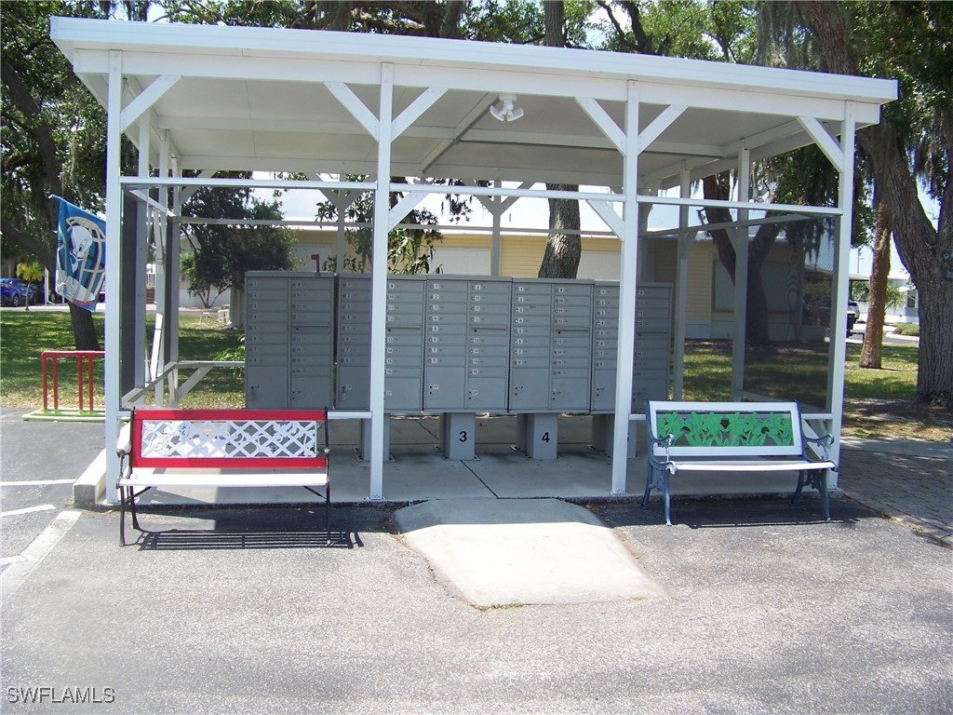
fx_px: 991
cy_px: 358
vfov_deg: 39.7
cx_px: 476
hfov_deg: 51.4
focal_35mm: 36
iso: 64
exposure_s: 1/400
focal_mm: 5.85
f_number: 2.8
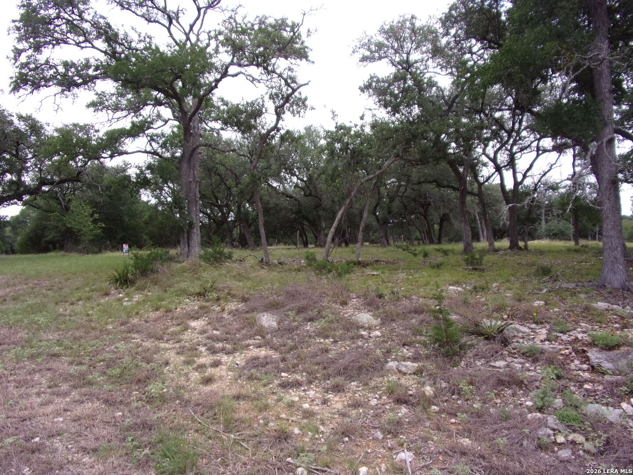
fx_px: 439
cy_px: 238
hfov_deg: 71.6
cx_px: 316
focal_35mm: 24
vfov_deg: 56.8
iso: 80
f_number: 3.3
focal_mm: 4.3
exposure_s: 1/600
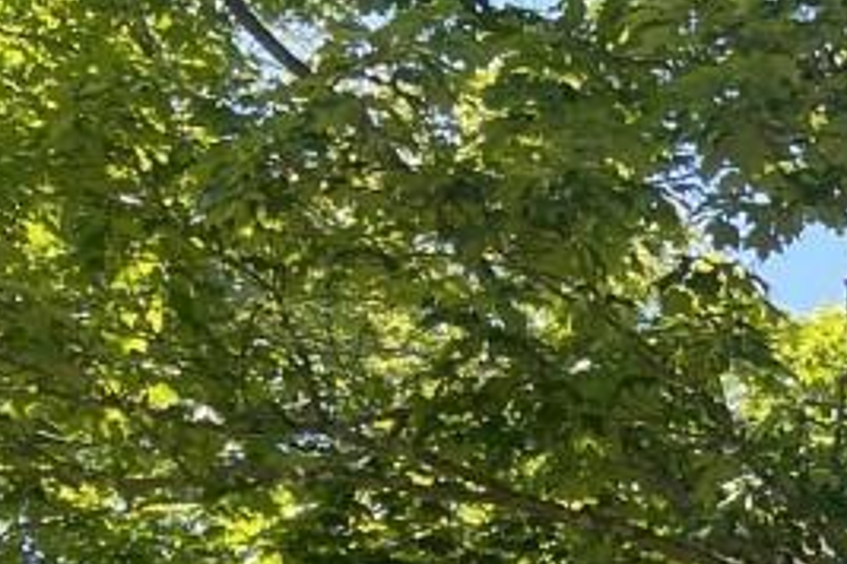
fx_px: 3294
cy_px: 1378
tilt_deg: +10.3
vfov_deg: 8.8
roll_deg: -1.7
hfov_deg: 12.4
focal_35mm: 140
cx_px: 1856
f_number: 1.6
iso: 32
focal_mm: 5.1
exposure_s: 1/498
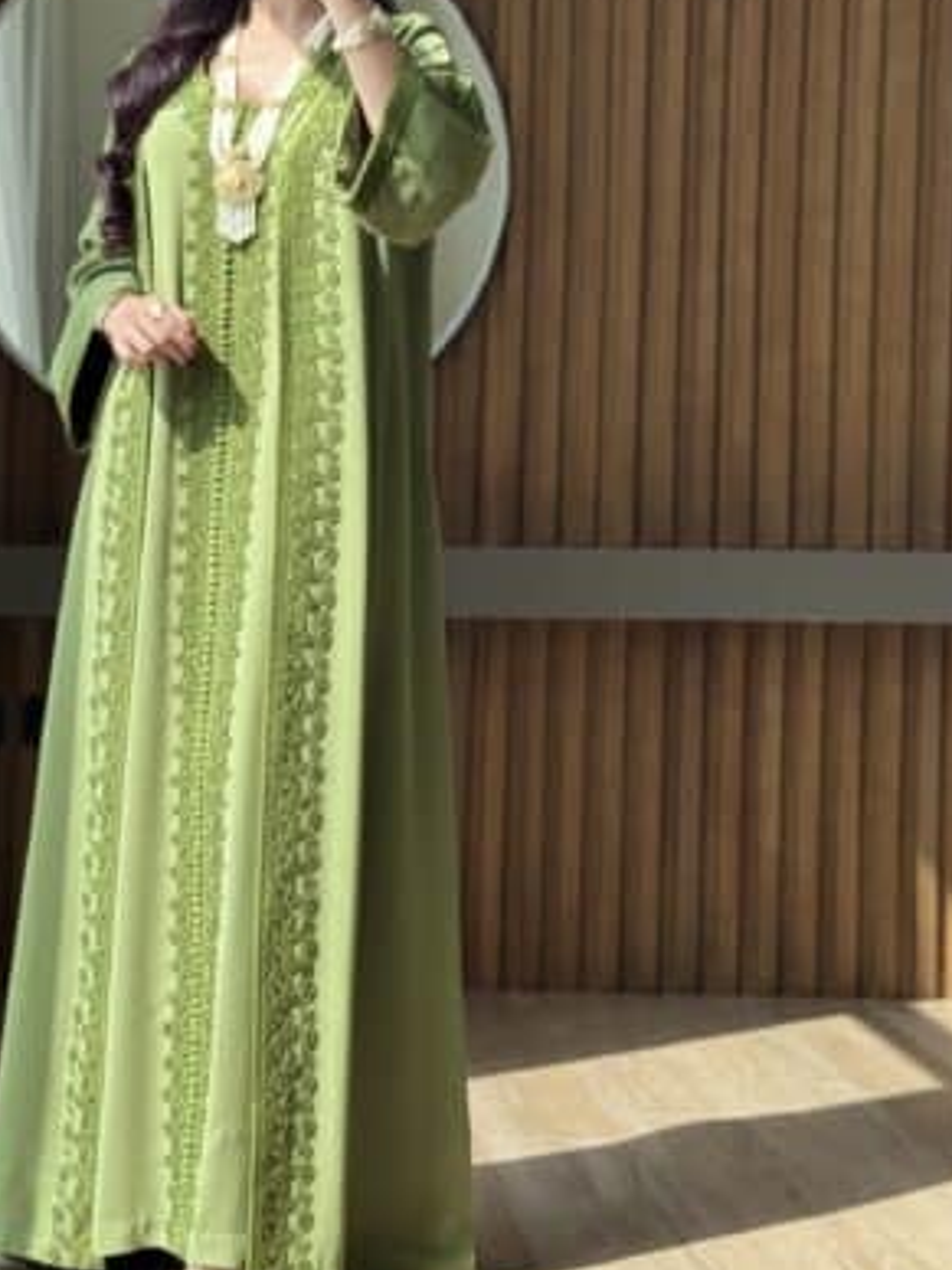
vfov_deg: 29.4
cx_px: 314
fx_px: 2420
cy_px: 561
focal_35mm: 66
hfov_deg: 22.2
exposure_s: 1/707
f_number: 1.78
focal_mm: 6.76
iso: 64
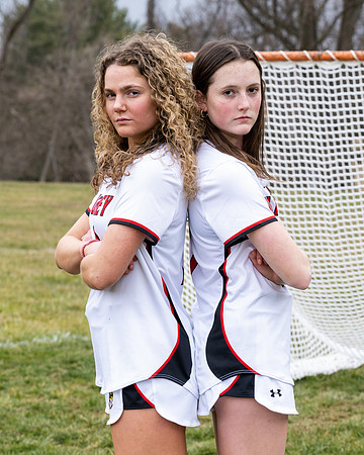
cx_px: 318
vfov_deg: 13.8
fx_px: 1882
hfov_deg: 11.0
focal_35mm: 140
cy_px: 242
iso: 200
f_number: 5.6
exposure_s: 1/250
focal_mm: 70
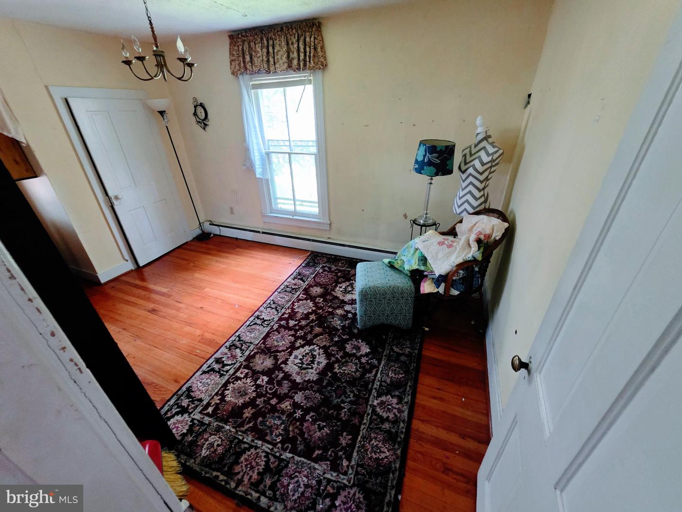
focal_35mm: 13
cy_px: 256
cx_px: 341
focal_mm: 2.2
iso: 800
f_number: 1.9
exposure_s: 1/60
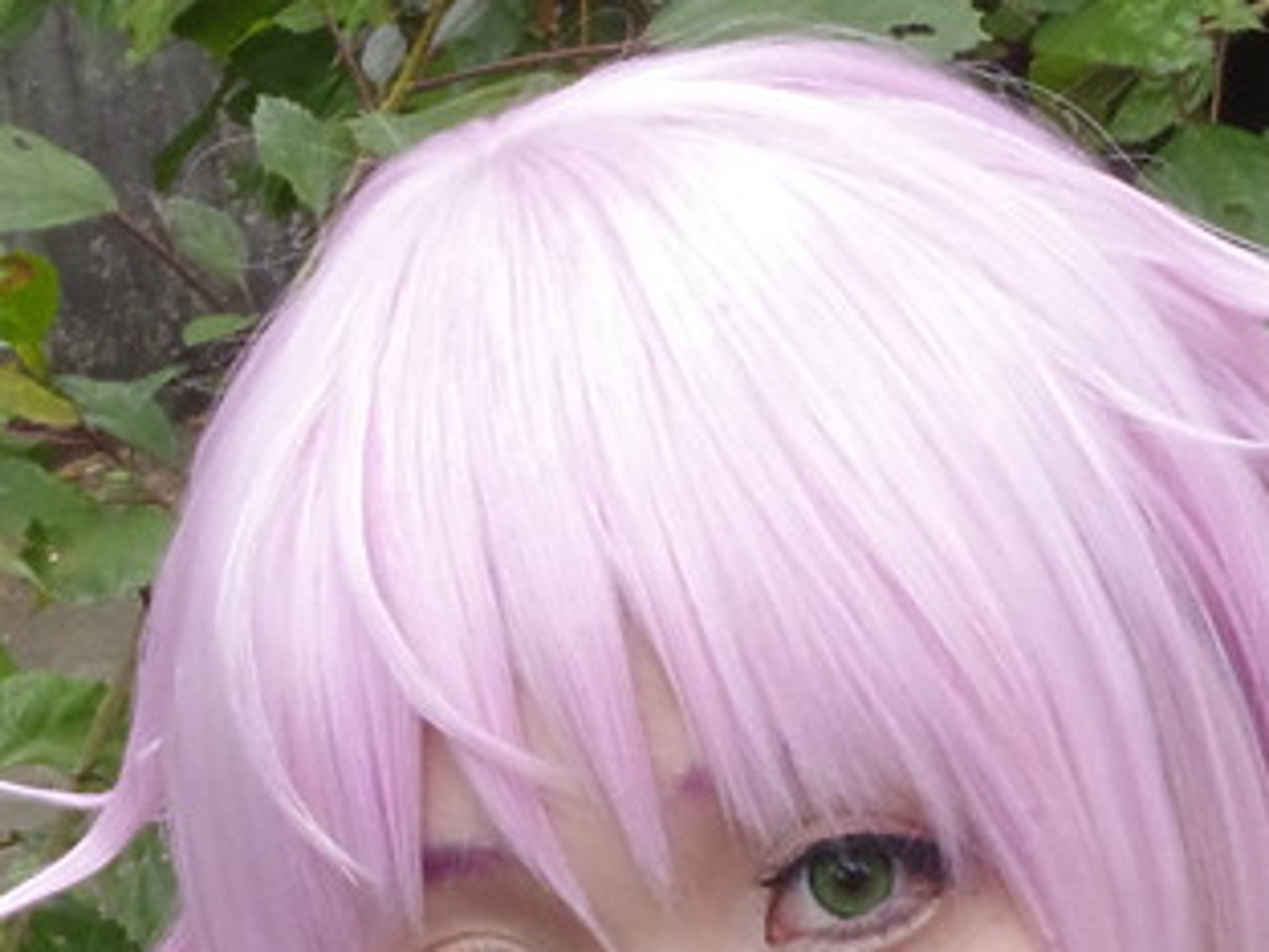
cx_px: 740
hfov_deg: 9.9
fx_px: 7325
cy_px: 1843
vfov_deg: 7.2
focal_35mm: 200
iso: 2000
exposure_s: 1/20
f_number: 4.5
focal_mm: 37
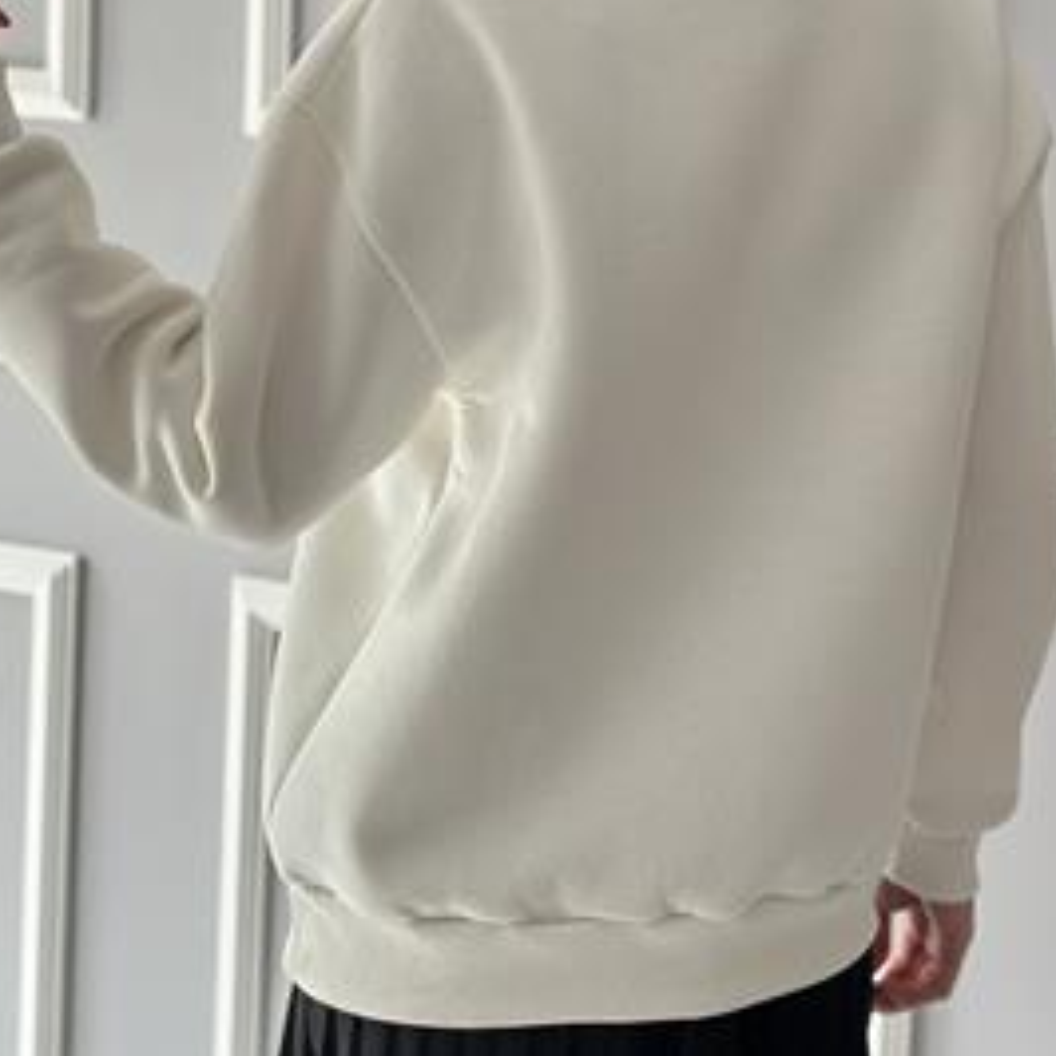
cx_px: 520
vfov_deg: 20.8
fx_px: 2865
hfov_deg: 20.9
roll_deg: -2.6
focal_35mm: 83
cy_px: 393
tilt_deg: -8.2
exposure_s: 1/60
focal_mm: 6.86
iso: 250
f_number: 1.78
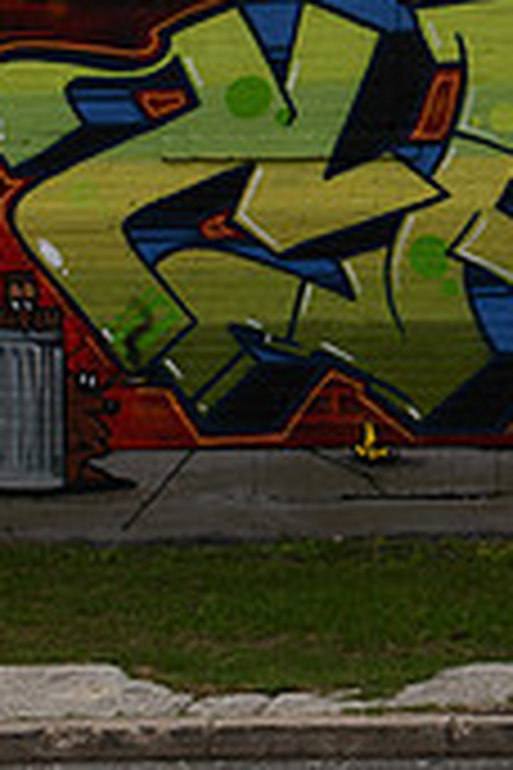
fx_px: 2608
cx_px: 927
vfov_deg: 16.6
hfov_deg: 10.5
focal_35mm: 122
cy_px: 70
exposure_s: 1/250
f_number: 8
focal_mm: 24
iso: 200
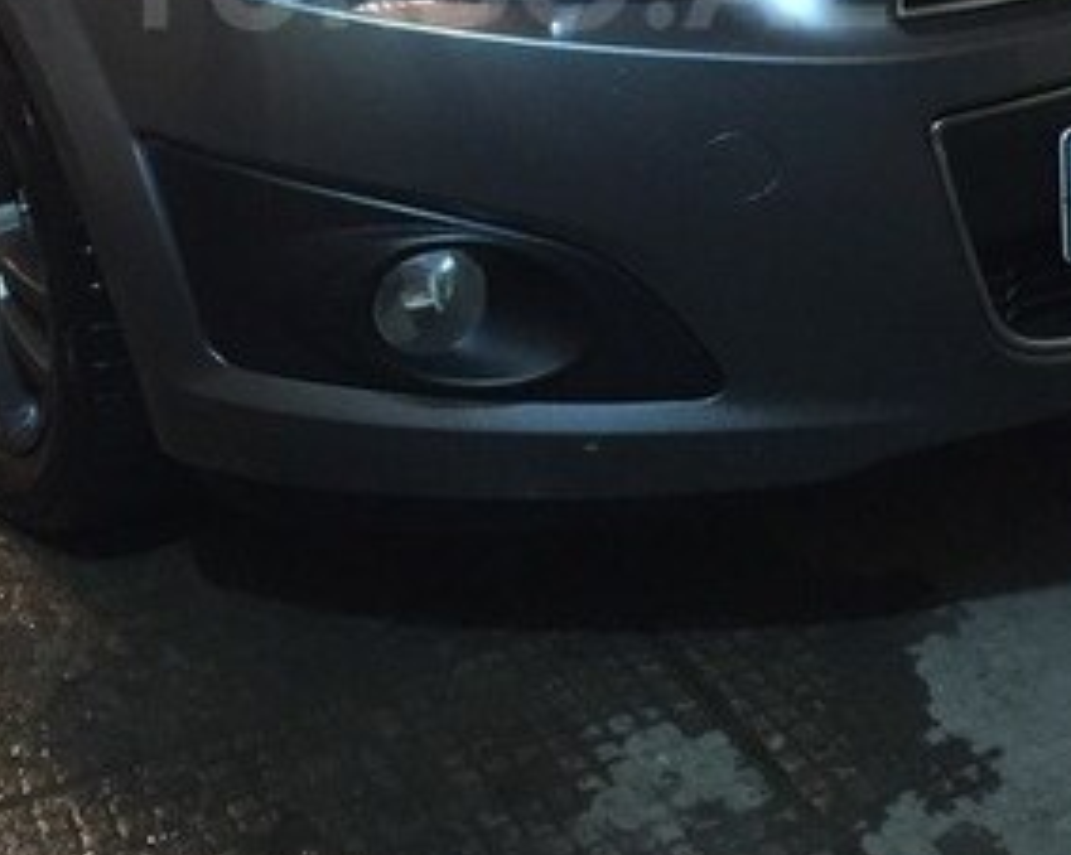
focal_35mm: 66
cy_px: -28
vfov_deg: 22.1
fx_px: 2091
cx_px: 500
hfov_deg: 28.7
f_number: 2.2
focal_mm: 4.15
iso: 250
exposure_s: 1/17
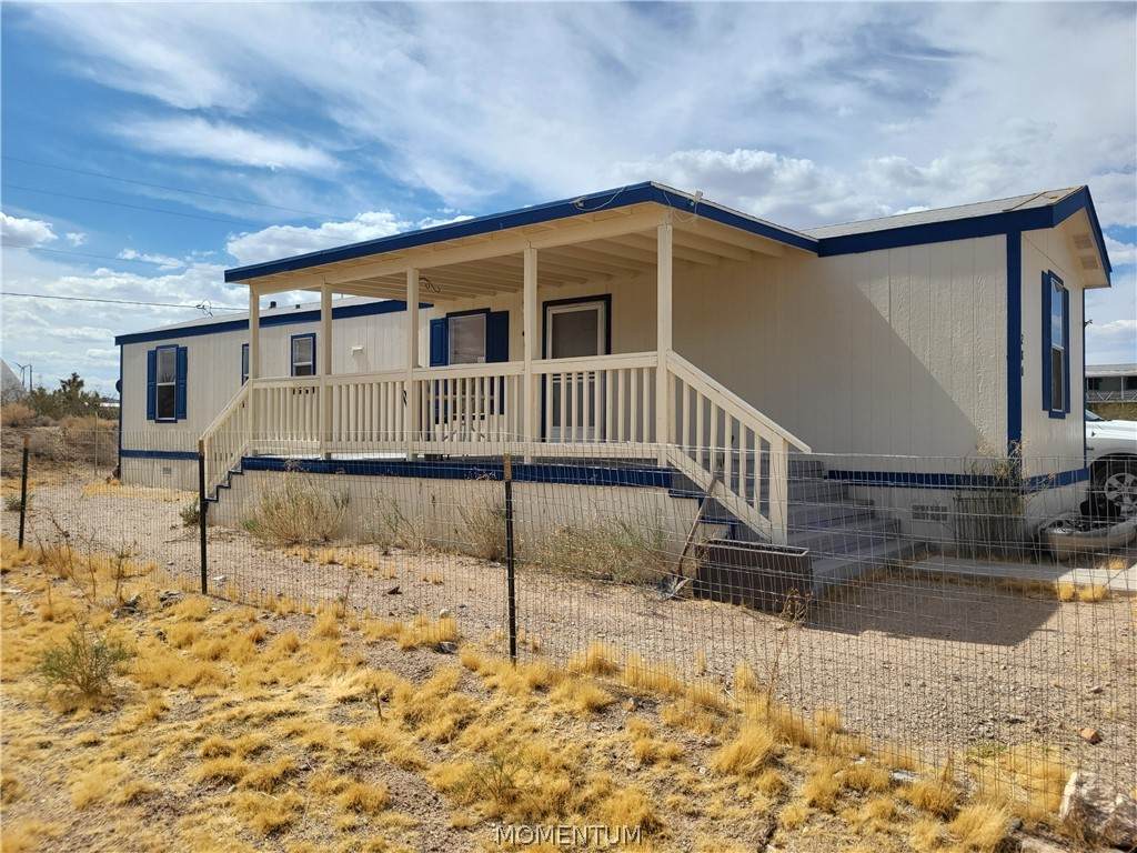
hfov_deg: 67.3
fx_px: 854
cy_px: 426
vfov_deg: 53.1
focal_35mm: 26
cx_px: 568
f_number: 1.8
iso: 40
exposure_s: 1/3871
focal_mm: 5.4
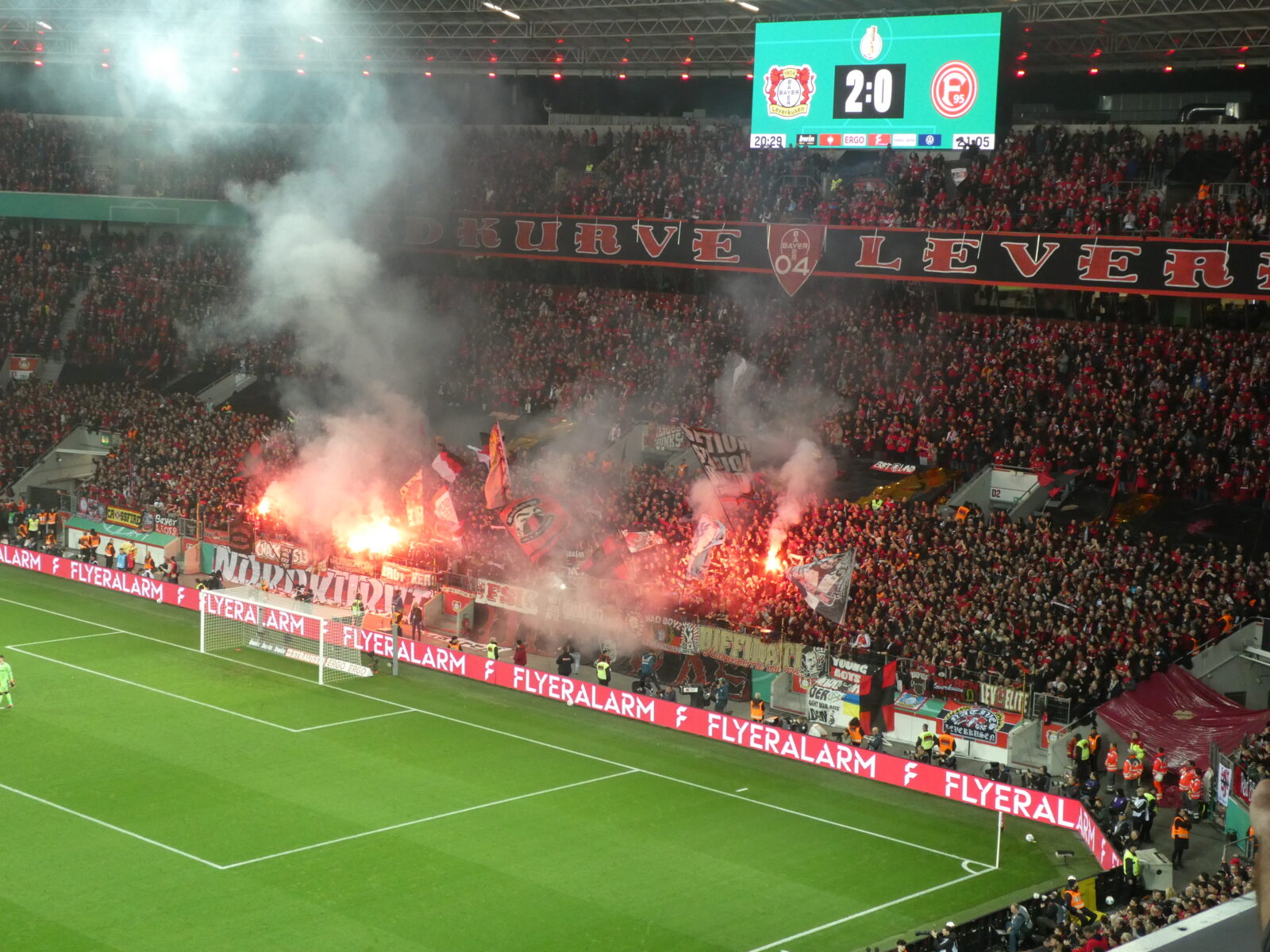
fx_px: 2091
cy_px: 476
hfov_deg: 33.8
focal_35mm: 57
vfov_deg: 25.7
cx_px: 635
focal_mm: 10.3
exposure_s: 1/80
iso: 400
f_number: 4.2
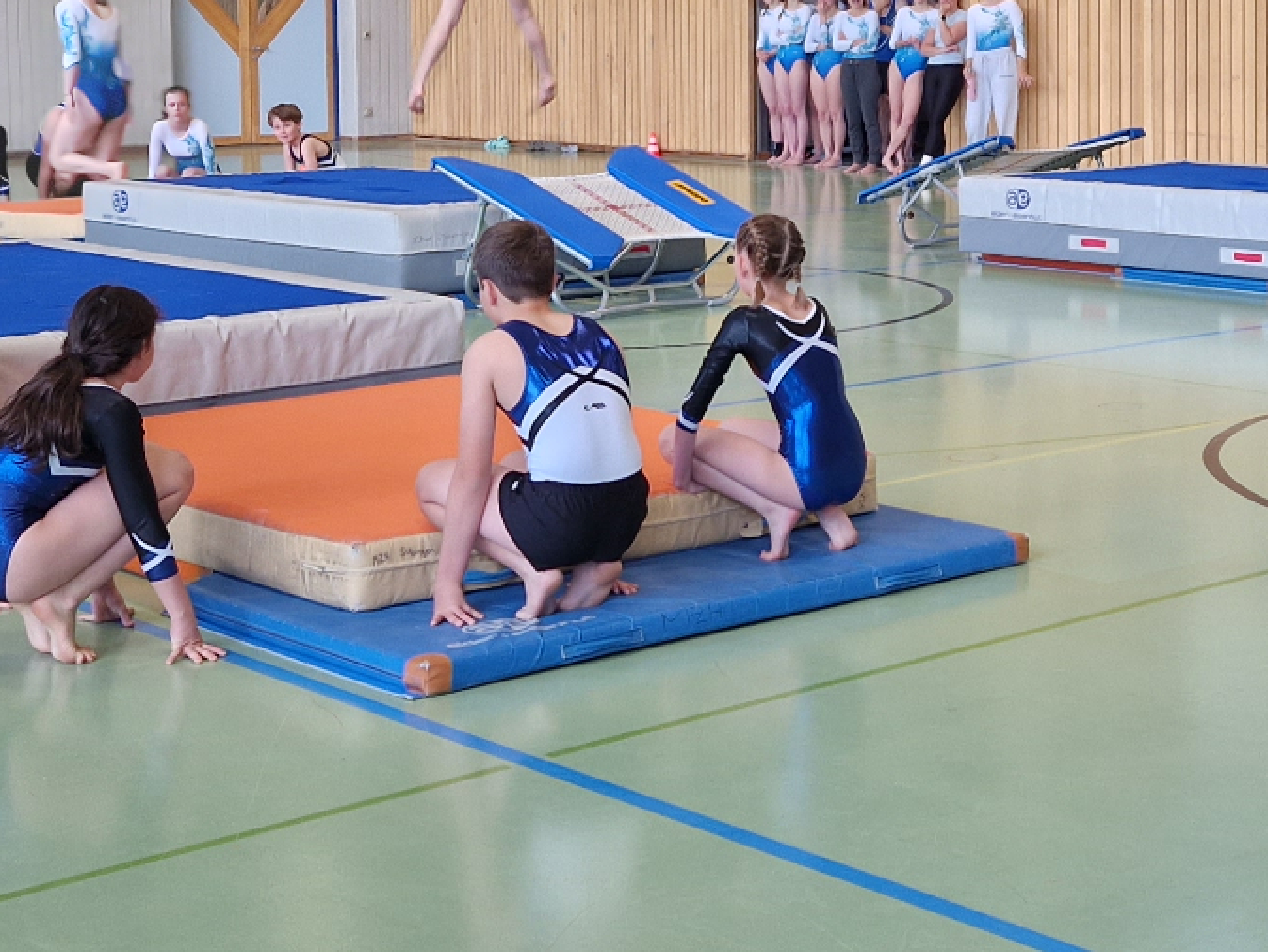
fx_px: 2565
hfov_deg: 27.4
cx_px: 965
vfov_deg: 20.7
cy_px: 158
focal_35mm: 70
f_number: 1.8
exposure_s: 1/100
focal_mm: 5.4
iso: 125
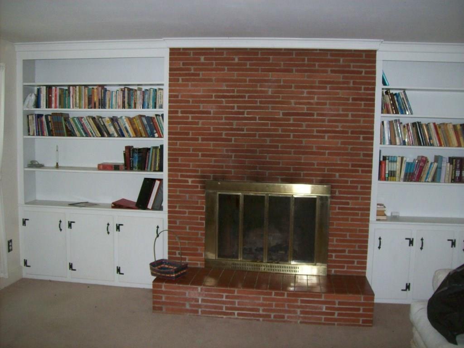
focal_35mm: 36
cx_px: 232
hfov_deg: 51.4
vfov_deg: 39.7
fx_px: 483
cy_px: 174
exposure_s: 1/64
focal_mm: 6
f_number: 2.7
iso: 200
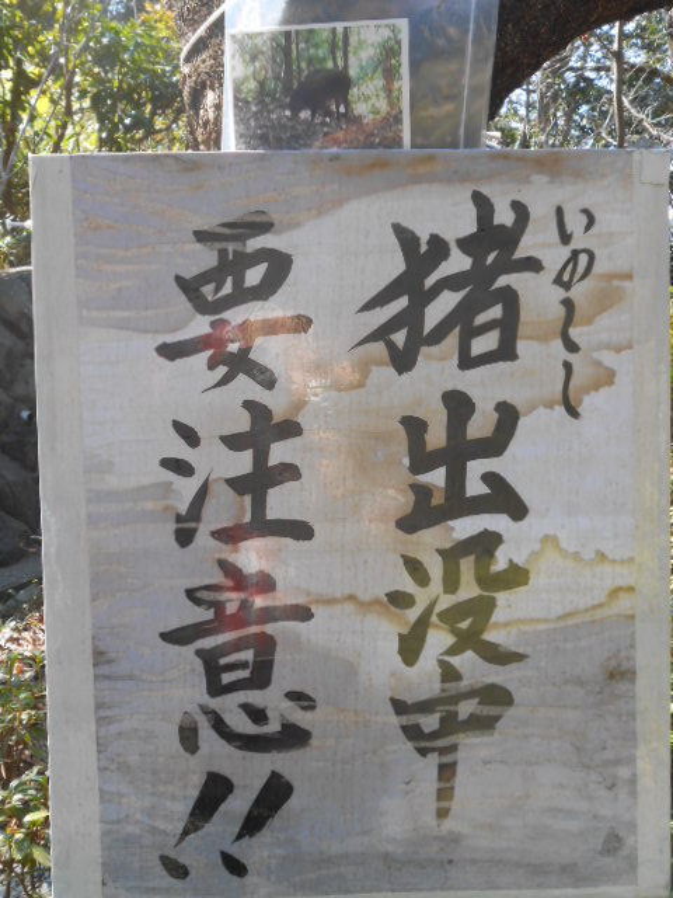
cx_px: 336
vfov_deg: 49.0
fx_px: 985
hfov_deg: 37.7
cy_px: 449
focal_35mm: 38
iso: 80
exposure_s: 1/100
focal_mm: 6.8
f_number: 4.2
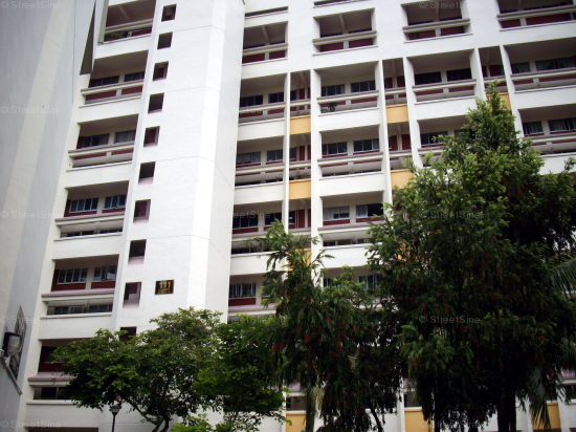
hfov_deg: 50.2
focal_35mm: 37
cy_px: 216
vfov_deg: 38.6
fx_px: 615
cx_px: 288
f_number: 5.6
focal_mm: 6.2
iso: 80
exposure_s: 1/125
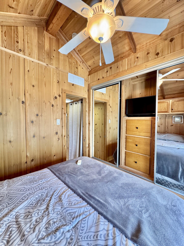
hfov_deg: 85.7
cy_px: 123
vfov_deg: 102.1
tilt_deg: -2.5
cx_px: 92
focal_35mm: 14
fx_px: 99
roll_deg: -0.1
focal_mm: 2.22
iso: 160
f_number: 2.2
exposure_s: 1/60
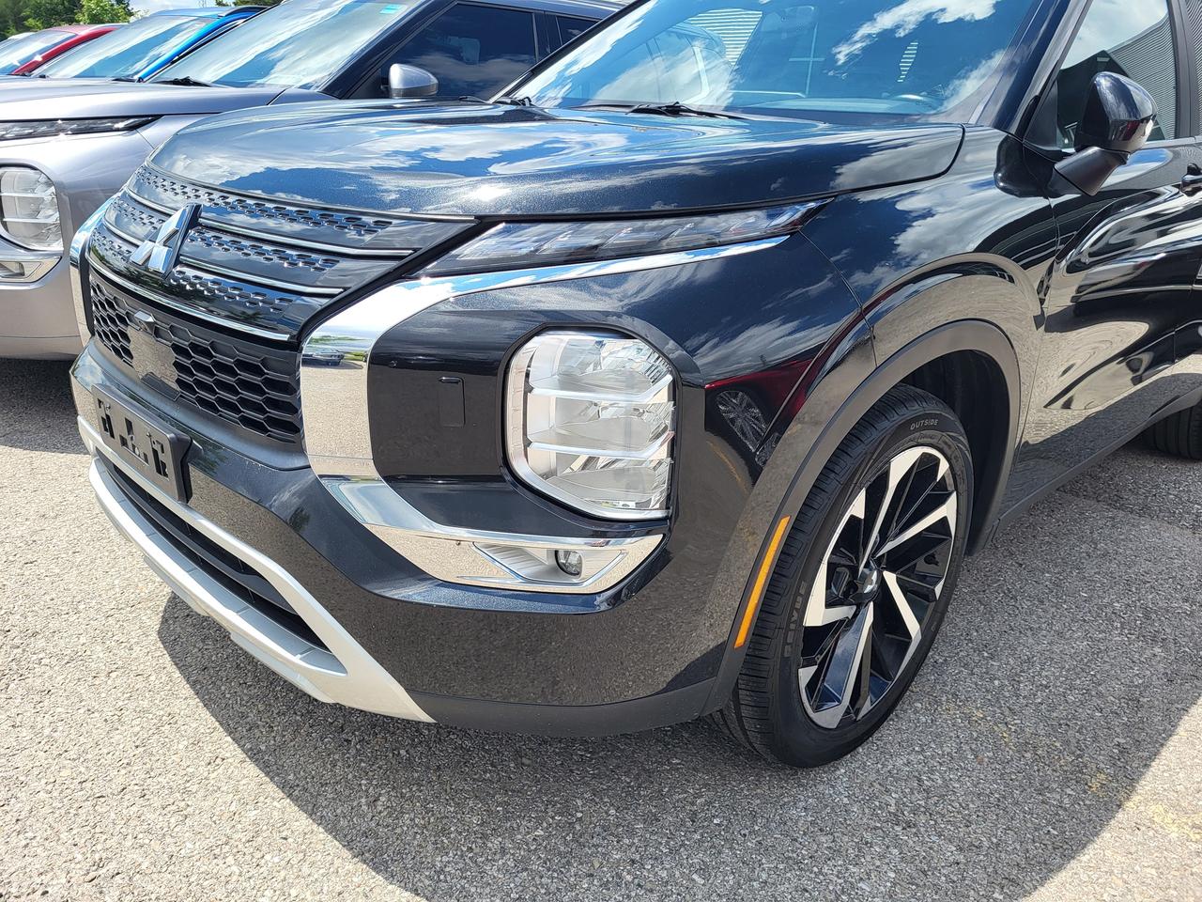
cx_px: 601
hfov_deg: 67.3
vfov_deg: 53.1
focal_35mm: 26
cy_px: 451
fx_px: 903
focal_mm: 5.4
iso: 40
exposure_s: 1/1325
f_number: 1.8
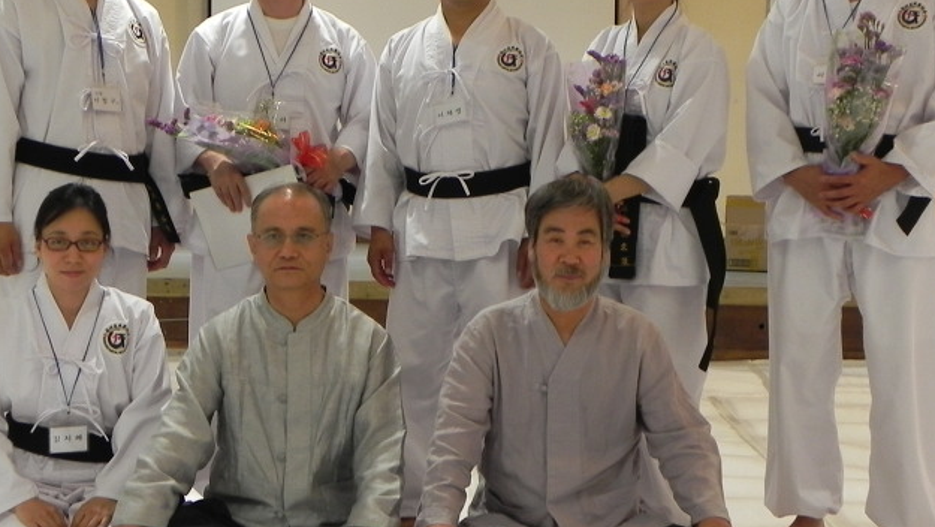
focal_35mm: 66
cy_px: 243
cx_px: 402
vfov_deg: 18.3
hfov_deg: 31.8
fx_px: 1637
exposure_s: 1/34.5
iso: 160
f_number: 3.2
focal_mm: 6.6
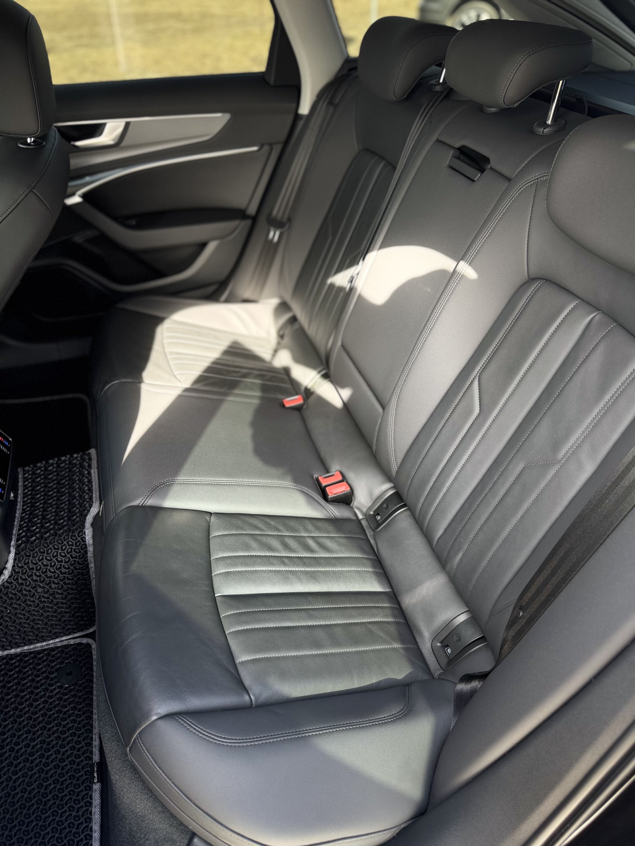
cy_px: 423
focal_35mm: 24
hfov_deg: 56.8
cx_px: 318
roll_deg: -1.2
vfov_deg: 71.6
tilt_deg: -38.7
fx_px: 587
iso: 64
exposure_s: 1/121
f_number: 1.78
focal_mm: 6.76
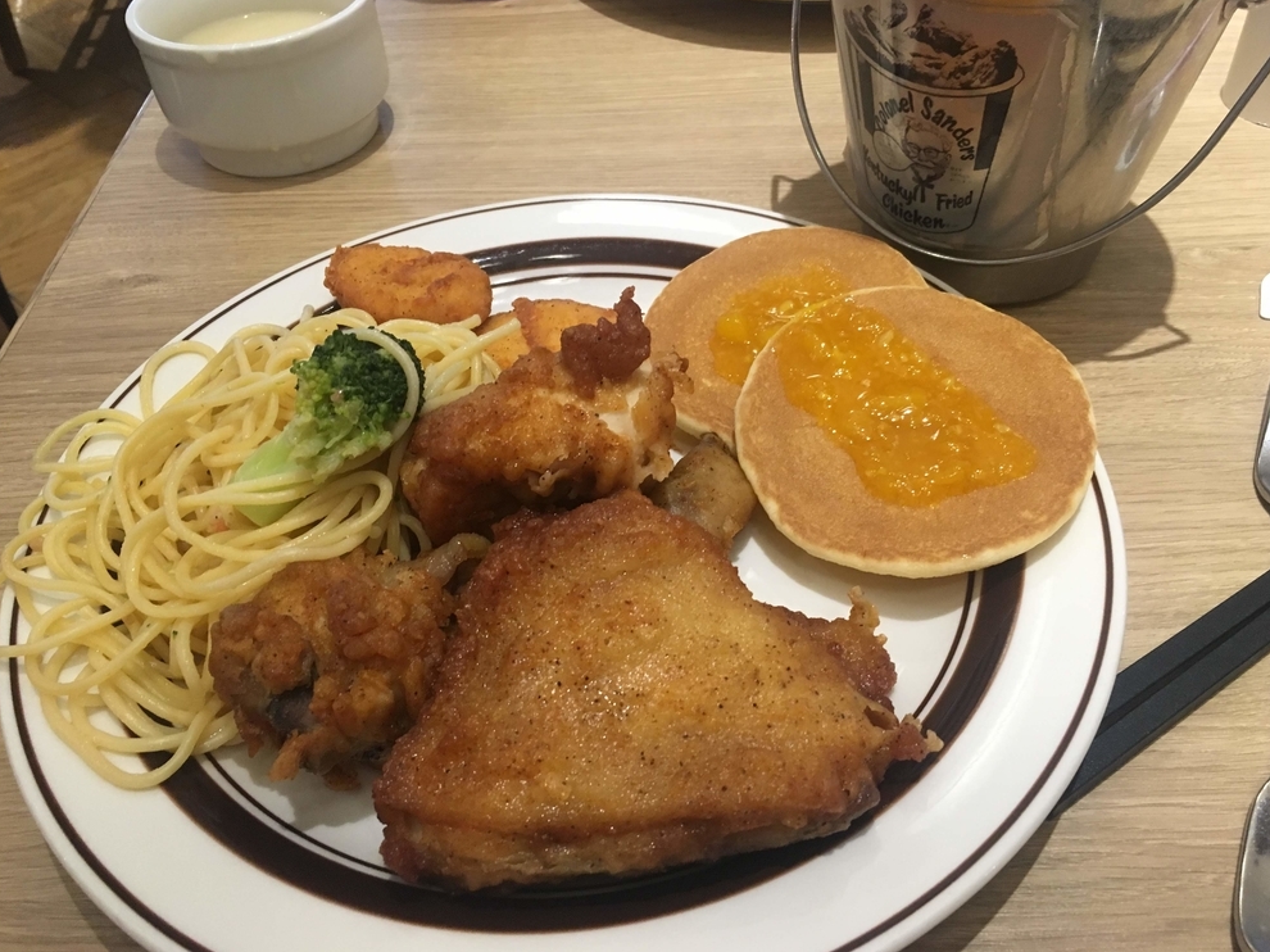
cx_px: 653
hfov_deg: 60.0
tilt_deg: -45.2
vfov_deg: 46.8
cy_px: 464
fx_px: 1100
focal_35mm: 30
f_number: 2.2
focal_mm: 4.15
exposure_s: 1/30
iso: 125
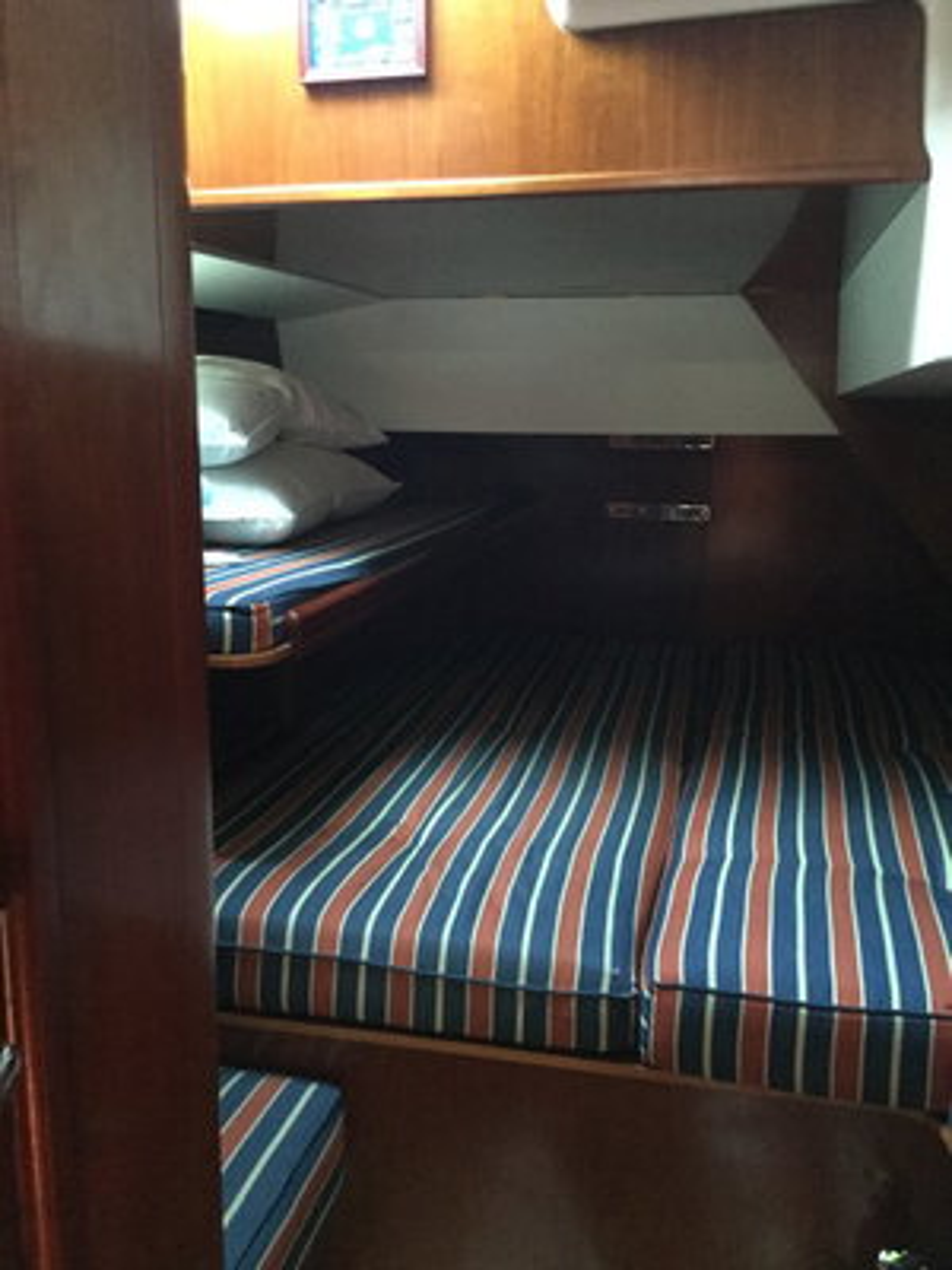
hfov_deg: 45.4
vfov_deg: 58.4
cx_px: 476
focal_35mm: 31
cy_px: 635
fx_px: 1137
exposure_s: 1/17
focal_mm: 3.3
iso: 500
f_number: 2.4
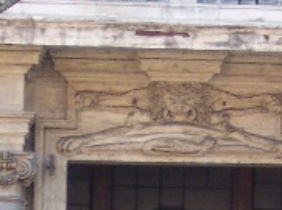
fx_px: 4106
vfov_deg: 2.9
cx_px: 217
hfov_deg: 3.9
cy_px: 428
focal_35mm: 505
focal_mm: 24
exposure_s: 1/90
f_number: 4.8
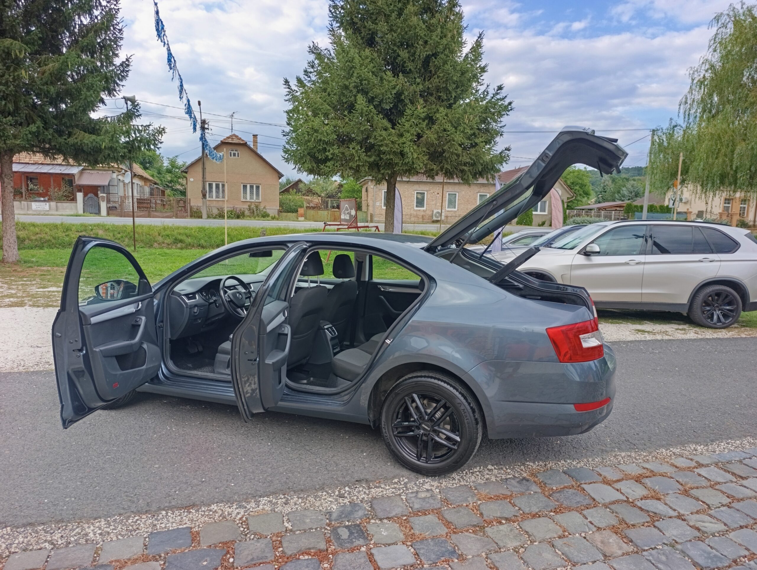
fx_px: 504
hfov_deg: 73.8
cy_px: 285
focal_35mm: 23
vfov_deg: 59.0
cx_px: 378
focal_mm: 6.14
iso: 64
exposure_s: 1/100
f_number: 1.6
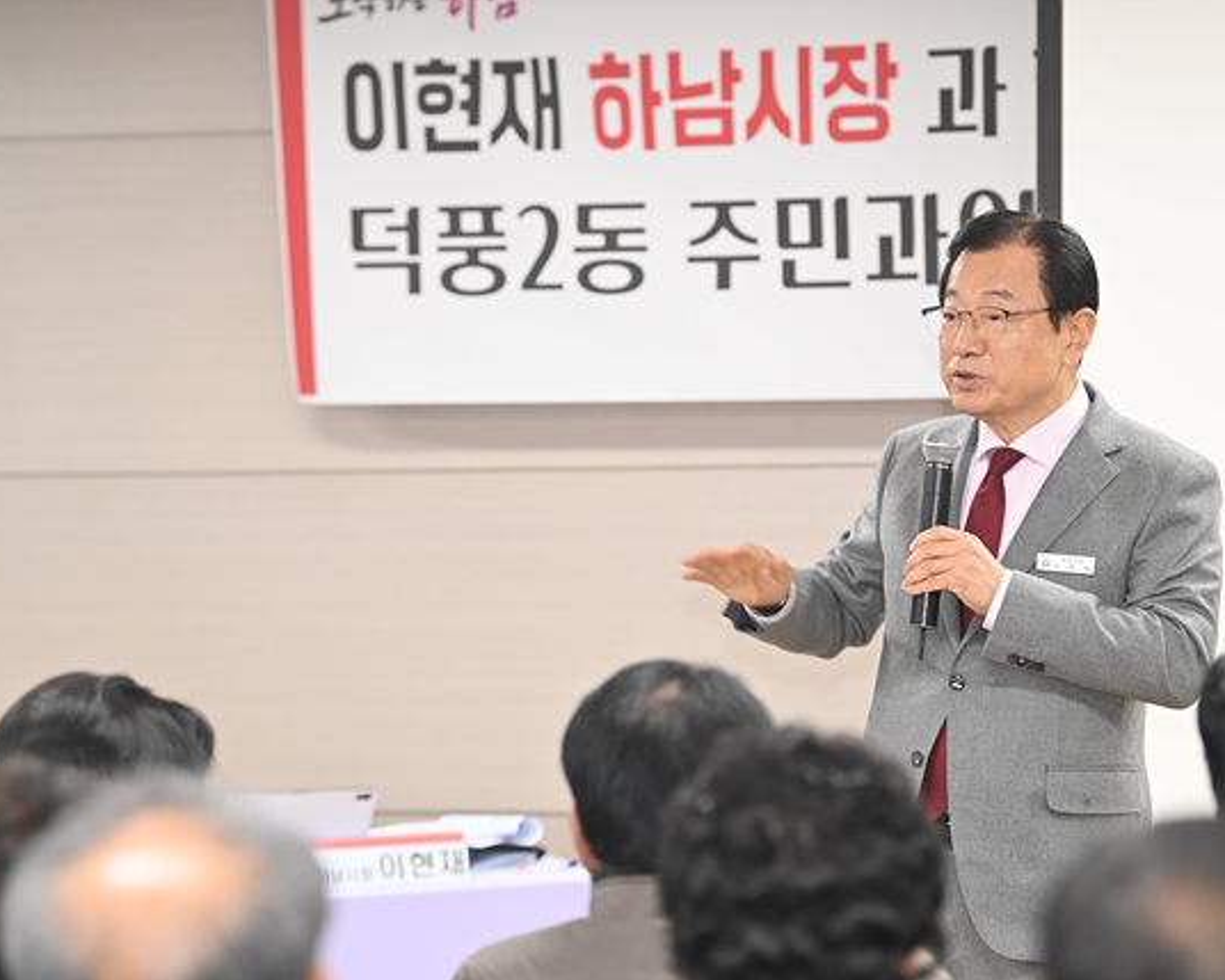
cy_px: 492
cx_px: 711
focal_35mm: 165
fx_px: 5983
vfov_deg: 9.4
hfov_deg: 11.7
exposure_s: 1/80
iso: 800
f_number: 4
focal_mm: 145
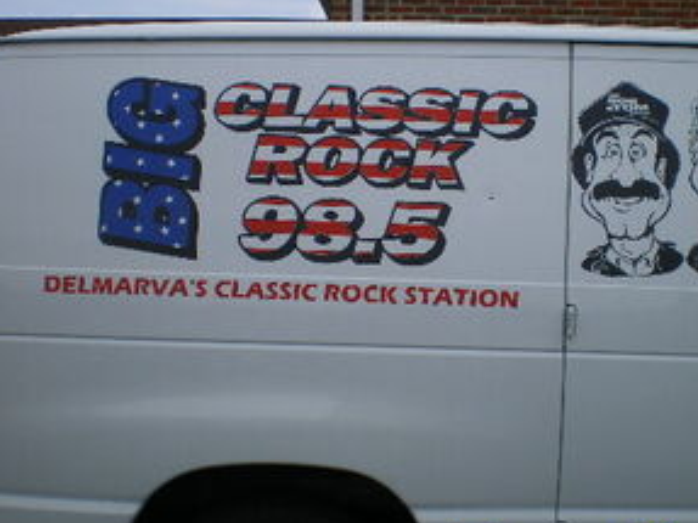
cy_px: 202
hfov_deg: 36.1
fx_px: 1068
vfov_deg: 27.4
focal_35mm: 53
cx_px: 387
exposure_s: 1/500
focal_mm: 6.3
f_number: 4.6
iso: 64
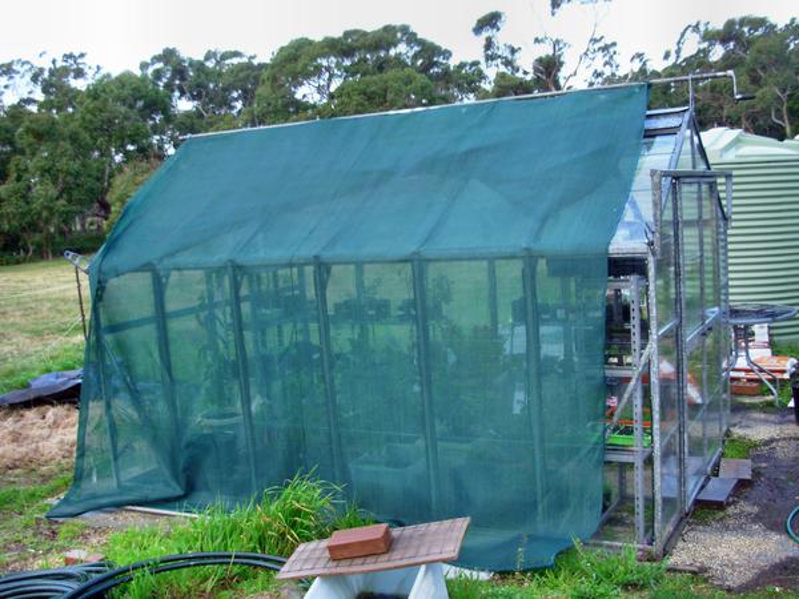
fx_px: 877
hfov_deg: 49.0
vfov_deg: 37.7
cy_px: 300
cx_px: 400
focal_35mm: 38
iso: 50
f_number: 2.9
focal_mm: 6.3
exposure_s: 1/57
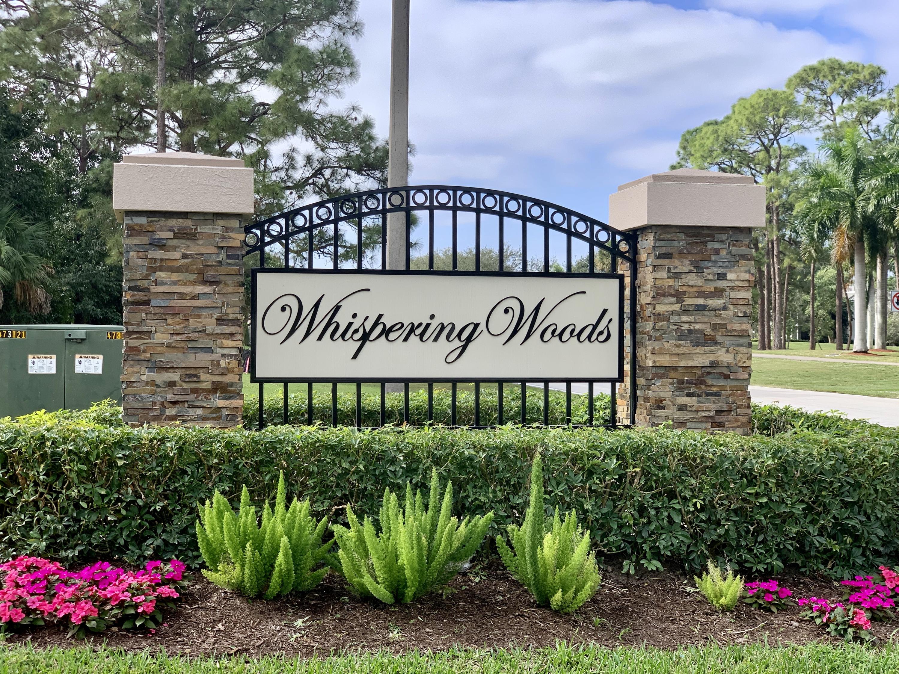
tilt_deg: +1.6
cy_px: 337
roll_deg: +0.2
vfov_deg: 28.0
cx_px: 450
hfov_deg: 36.8
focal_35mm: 52
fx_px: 1350
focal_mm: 6
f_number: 2.4
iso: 16
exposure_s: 1/716
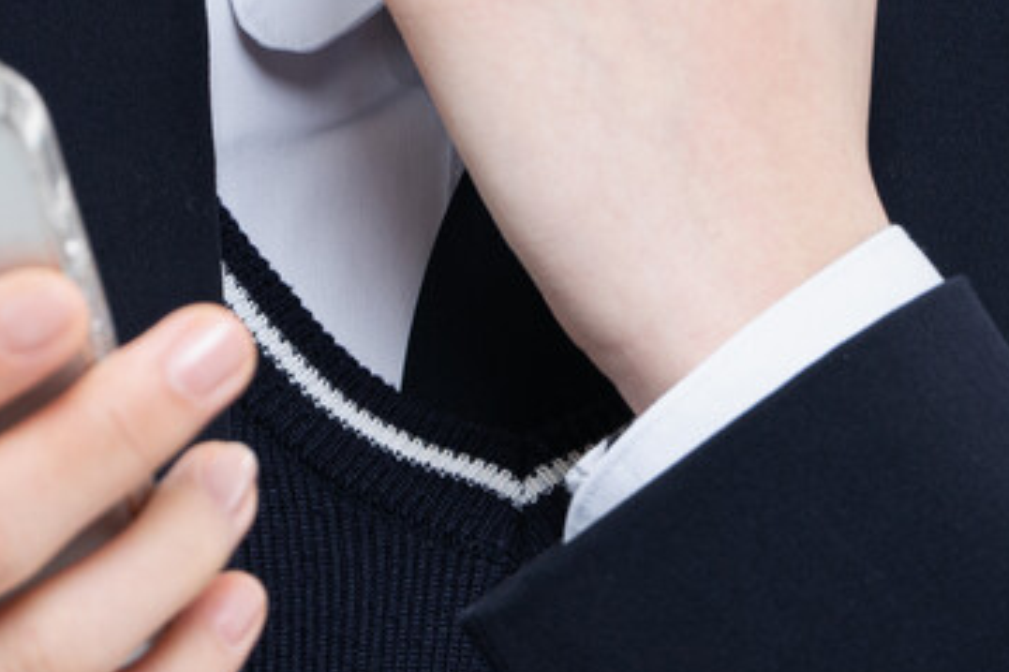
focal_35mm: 660
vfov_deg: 2.1
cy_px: 316
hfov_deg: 3.1
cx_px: 351
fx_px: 18489
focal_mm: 185
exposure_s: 1/160
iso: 250
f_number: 8
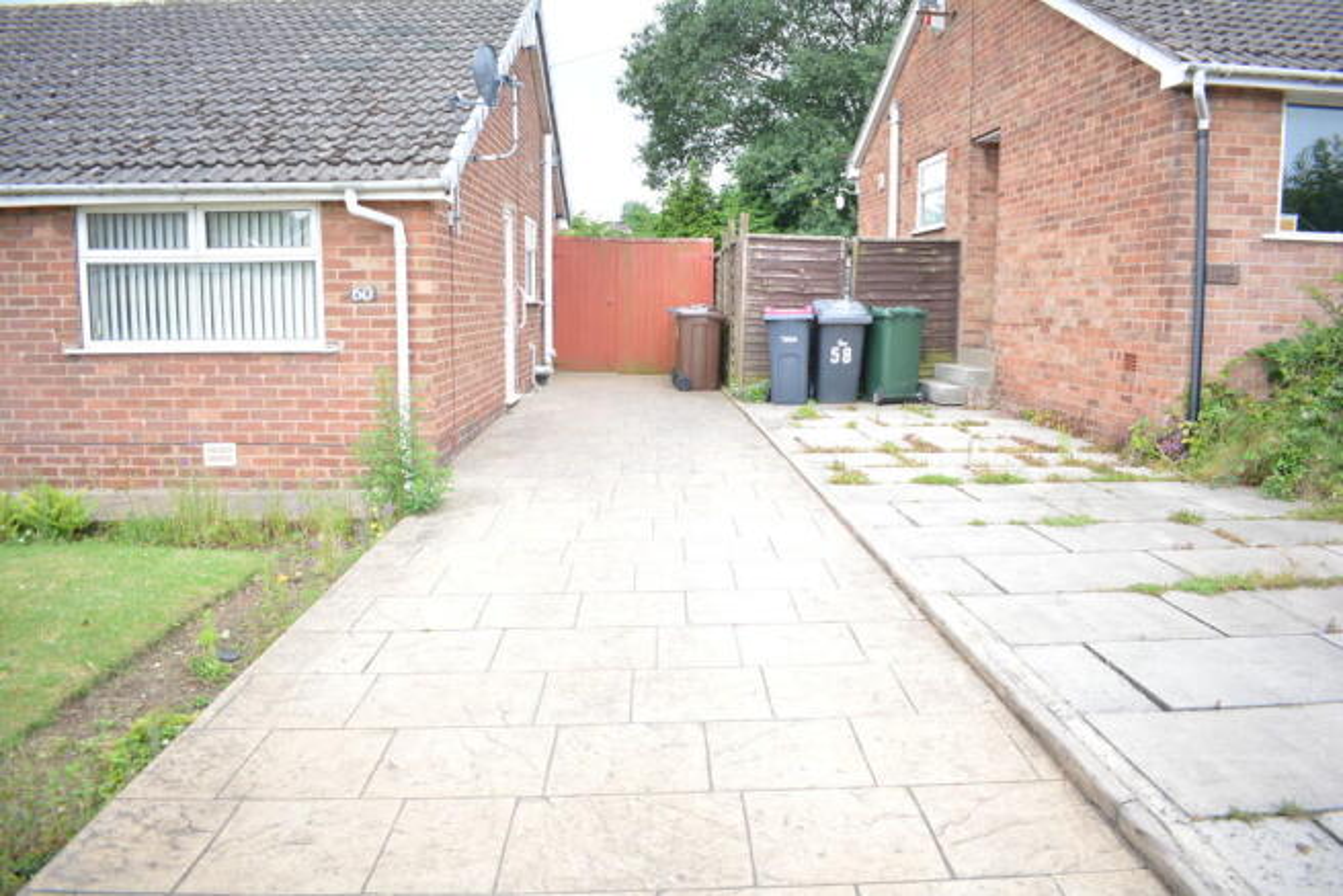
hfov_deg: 67.4
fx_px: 1007
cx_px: 672
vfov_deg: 48.0
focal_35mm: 27
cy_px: 448
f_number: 3.5
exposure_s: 1/400
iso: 400
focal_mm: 18
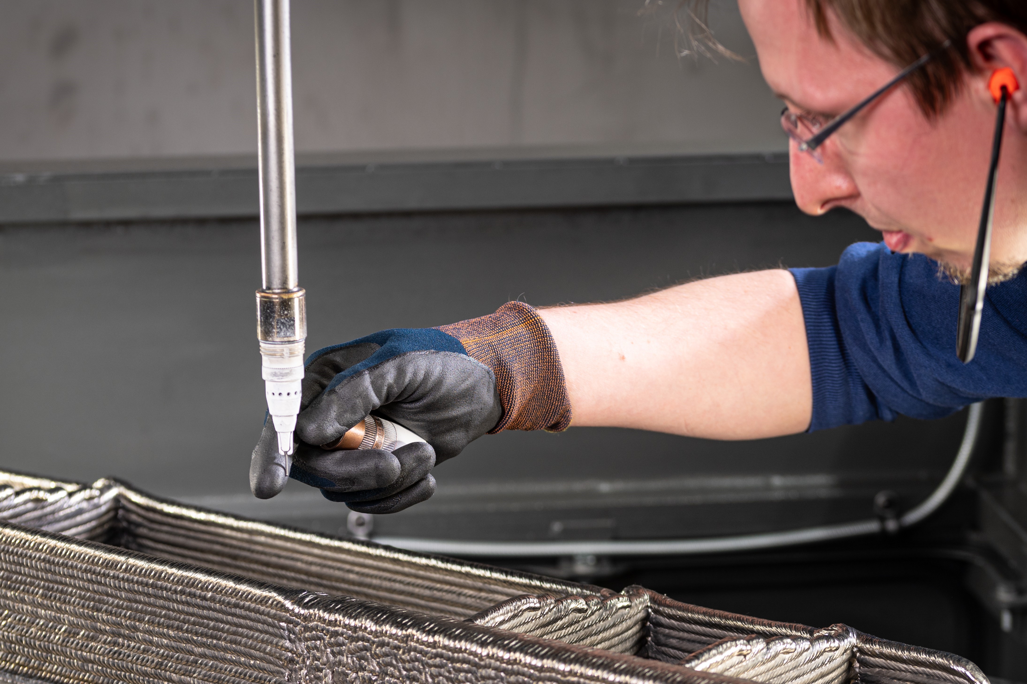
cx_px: 514
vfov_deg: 13.0
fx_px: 2993
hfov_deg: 19.5
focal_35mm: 105
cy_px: 342
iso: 200
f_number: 5.6
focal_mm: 105
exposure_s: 1/40
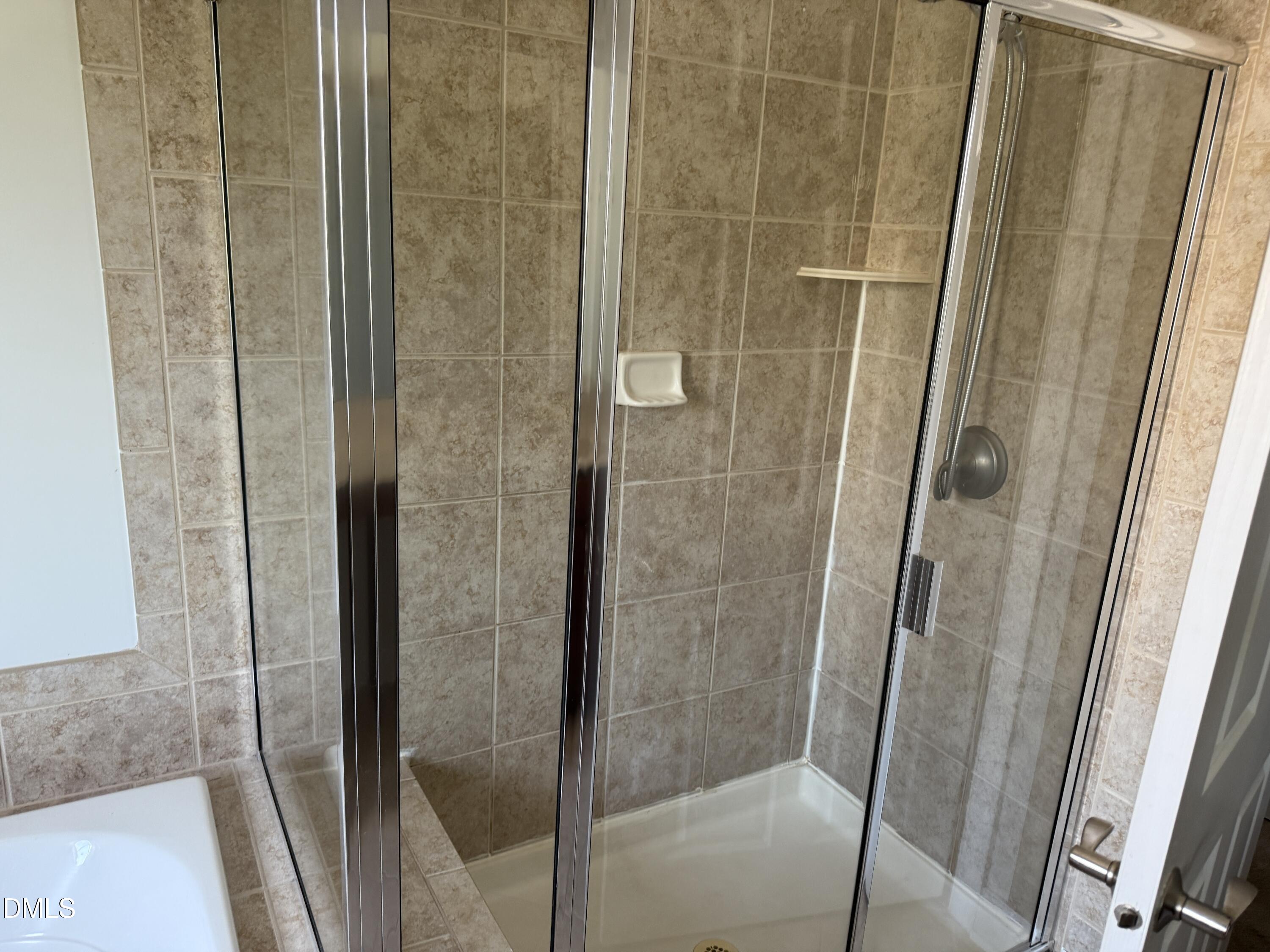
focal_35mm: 24
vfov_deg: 56.8
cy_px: 476
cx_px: 635
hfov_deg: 71.6
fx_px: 881
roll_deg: -3.5
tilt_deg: -13.2
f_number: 1.78
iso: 200
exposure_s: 1/75
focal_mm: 6.76
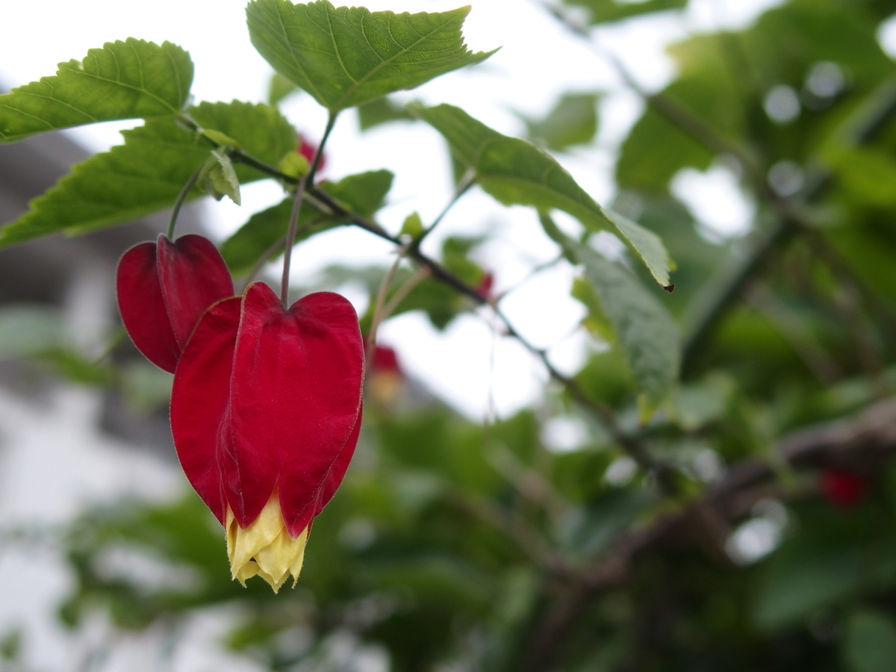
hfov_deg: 38.2
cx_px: 448
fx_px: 1294
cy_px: 336
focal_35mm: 50
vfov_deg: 29.1
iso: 100
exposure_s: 1/160
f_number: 2.8
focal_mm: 10.8
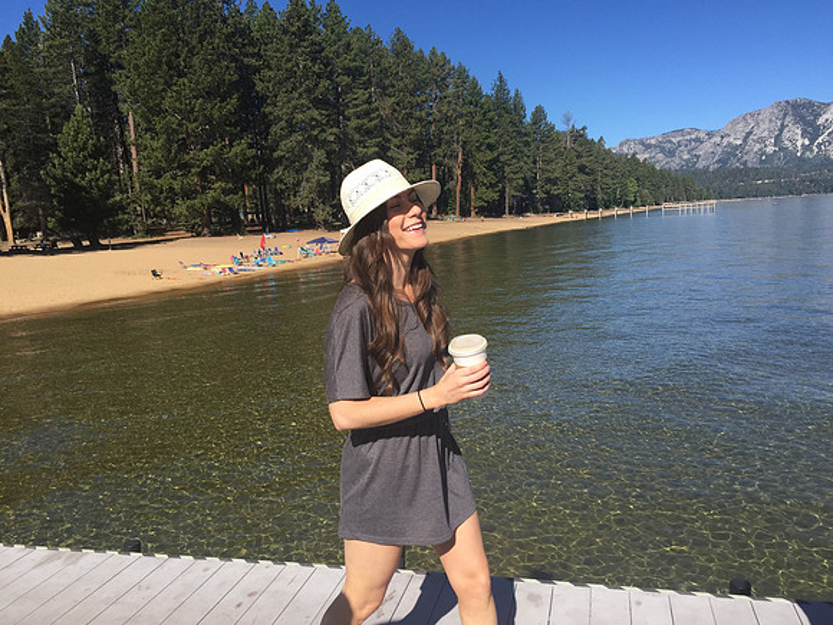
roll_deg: +3.1
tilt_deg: -7.4
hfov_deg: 61.7
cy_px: 312
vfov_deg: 48.2
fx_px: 698
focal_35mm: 29
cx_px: 416
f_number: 2.2
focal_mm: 4.15
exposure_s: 1/1799
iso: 32
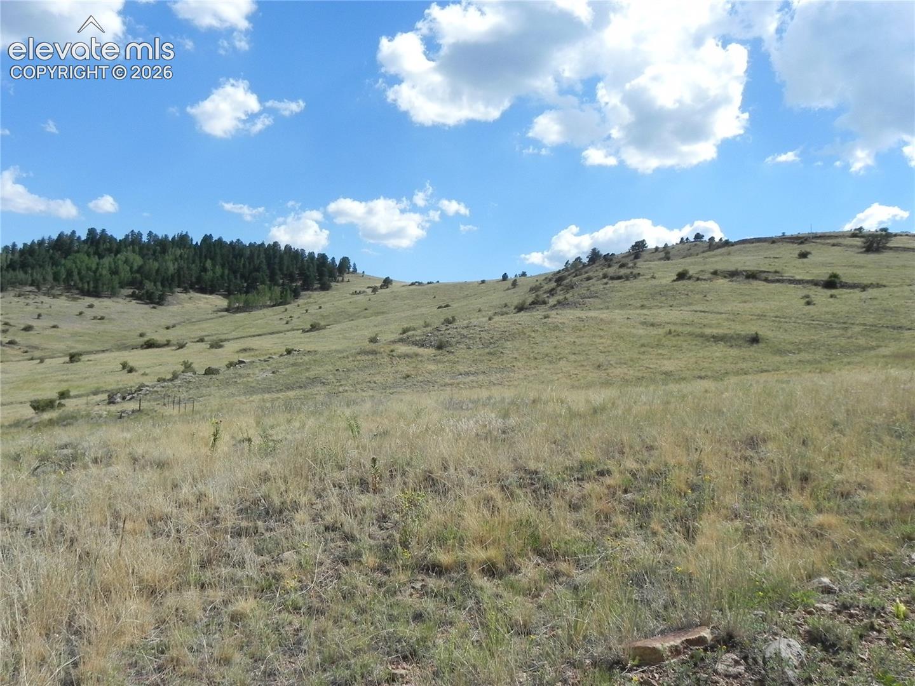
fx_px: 767
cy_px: 343
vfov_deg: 48.2
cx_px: 458
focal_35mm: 29
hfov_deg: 61.7
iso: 160
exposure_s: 1/523
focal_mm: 5.2
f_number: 8
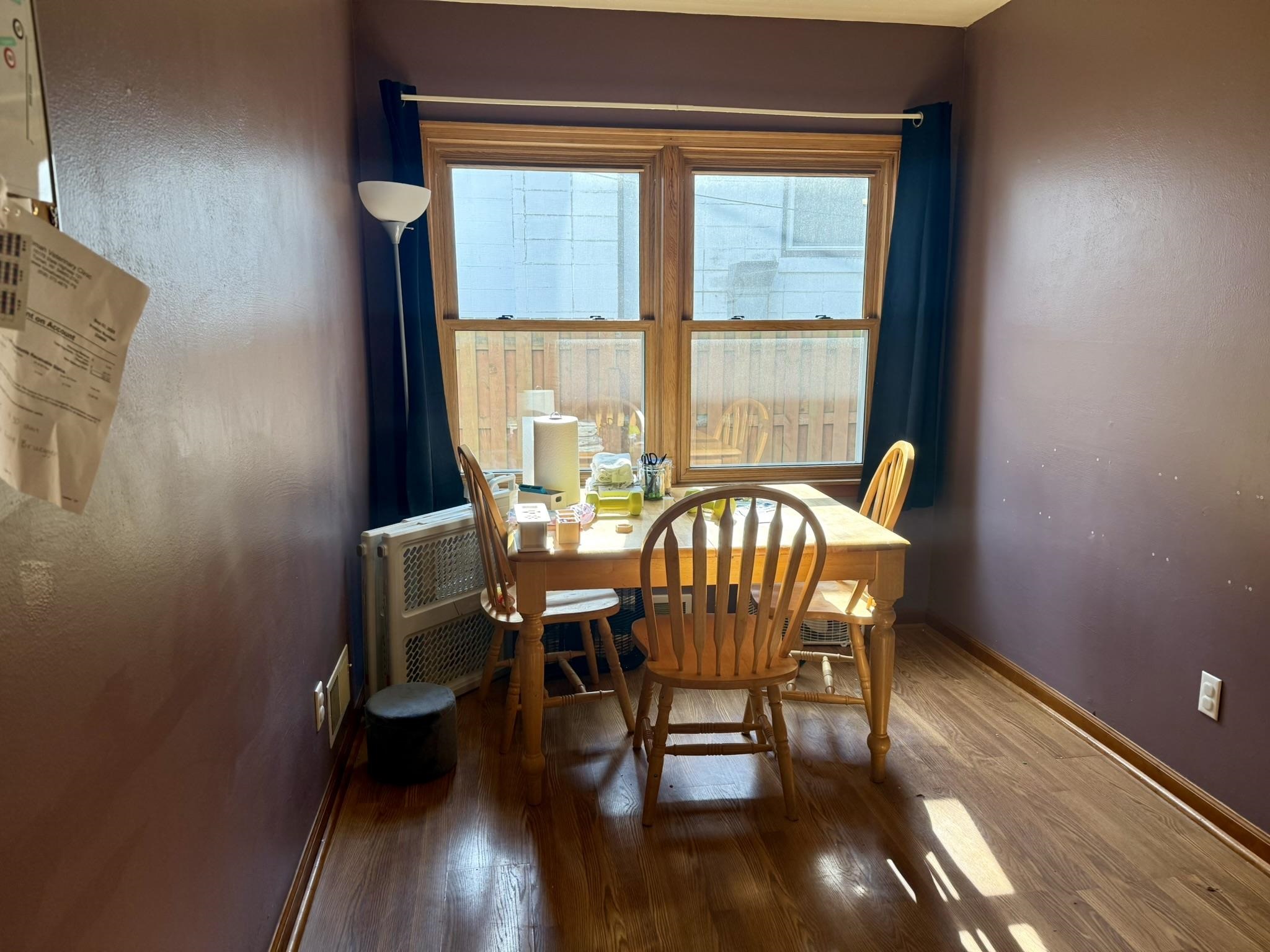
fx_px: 881
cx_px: 635
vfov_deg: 56.8
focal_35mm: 24
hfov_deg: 71.6
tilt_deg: -10.2
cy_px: 476
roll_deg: -0.7
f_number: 1.78
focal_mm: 6.76
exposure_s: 1/238
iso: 125
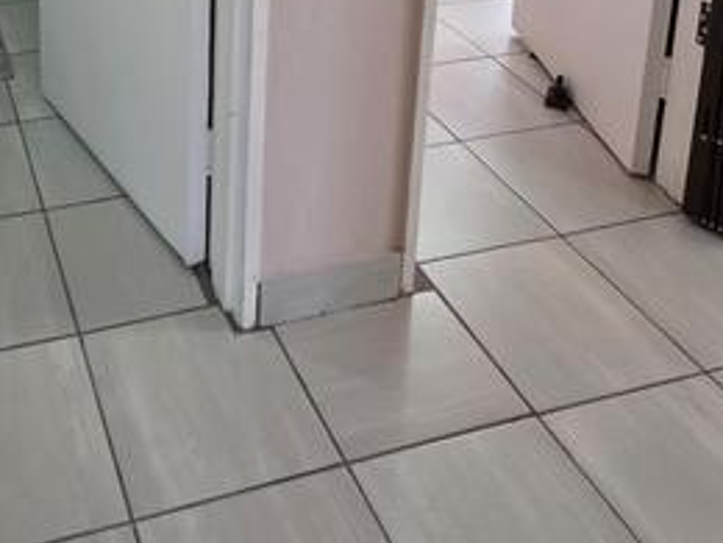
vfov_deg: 27.5
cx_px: 111
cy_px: -226
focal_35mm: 40
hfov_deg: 43.8
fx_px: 835
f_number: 1.9
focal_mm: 2.2
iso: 160
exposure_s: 1/100
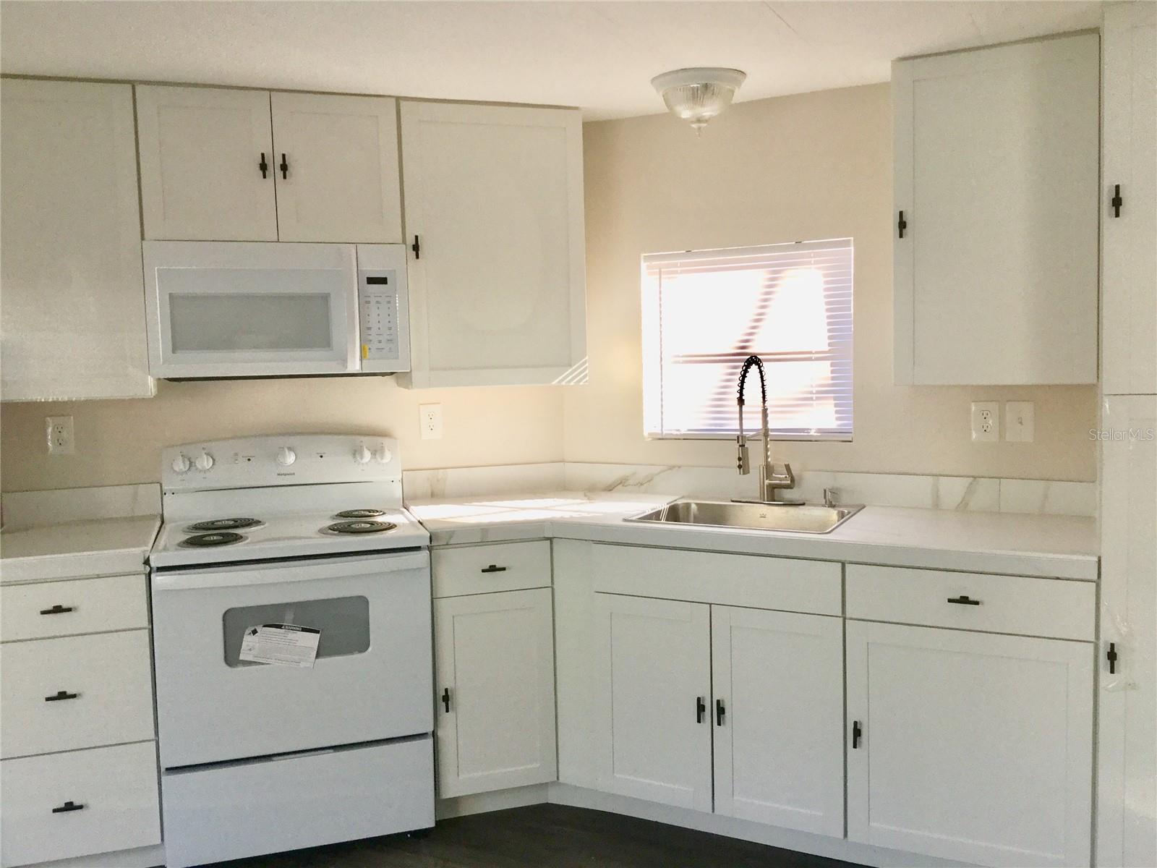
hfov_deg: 58.4
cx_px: 578
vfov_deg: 45.4
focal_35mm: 31
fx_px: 1036
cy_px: 434
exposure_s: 1/40
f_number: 2.4
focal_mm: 3.3
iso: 32
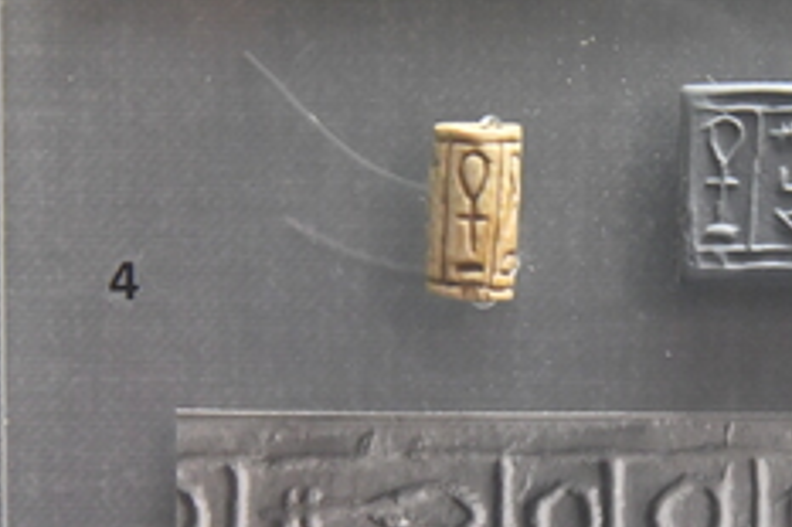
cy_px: 389
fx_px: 4353
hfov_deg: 10.3
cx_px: 693
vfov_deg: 6.9
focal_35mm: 198
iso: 5000
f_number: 5
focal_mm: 70
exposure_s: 1/160
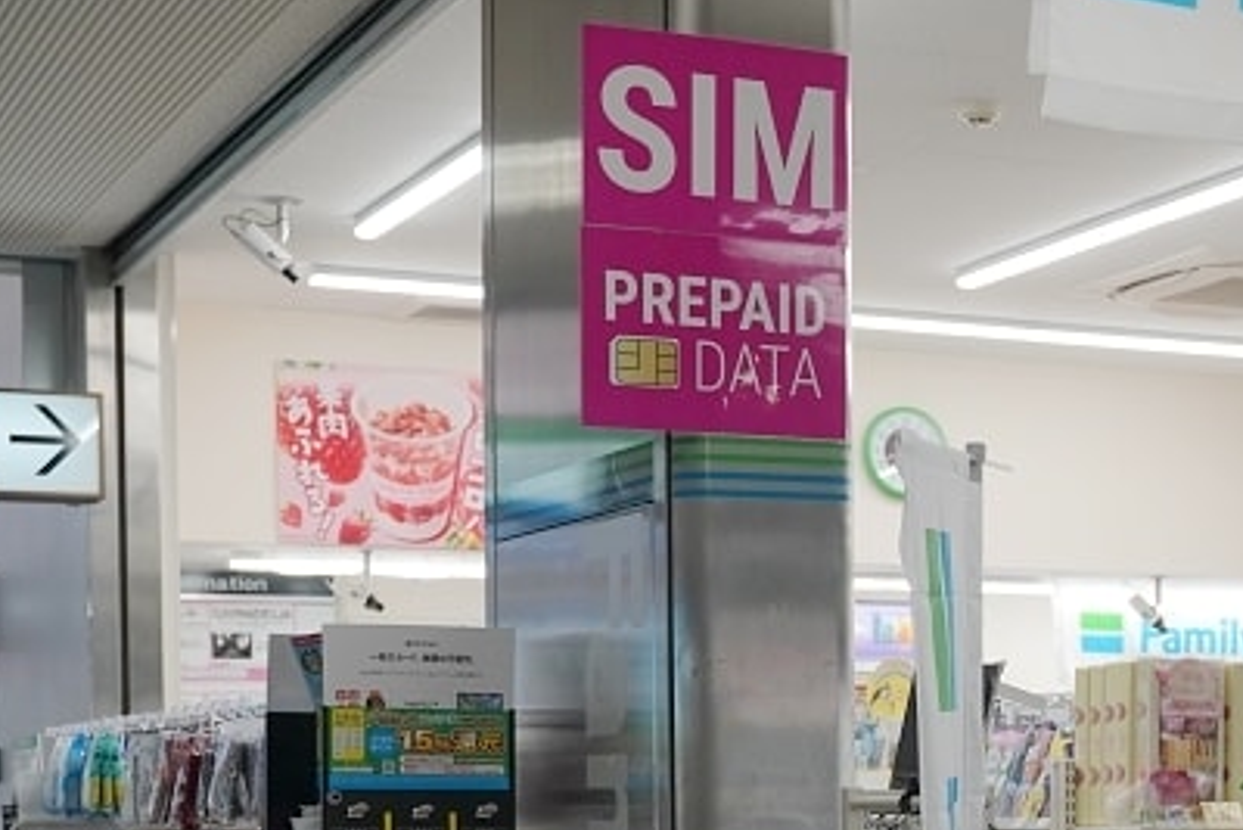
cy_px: 926
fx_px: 2901
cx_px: 1249
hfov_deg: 23.2
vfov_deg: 15.8
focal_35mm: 84
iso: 800
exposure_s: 1/160
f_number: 4
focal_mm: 28
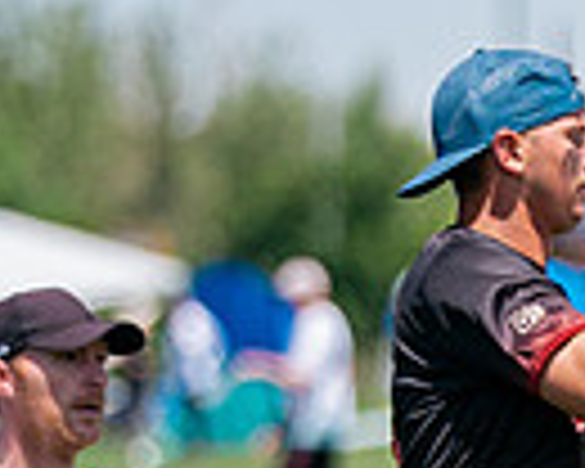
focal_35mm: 1012
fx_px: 17522
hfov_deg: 1.9
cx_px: 981
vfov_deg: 1.5
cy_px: 657
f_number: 2.8
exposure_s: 1/3200
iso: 250
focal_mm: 181
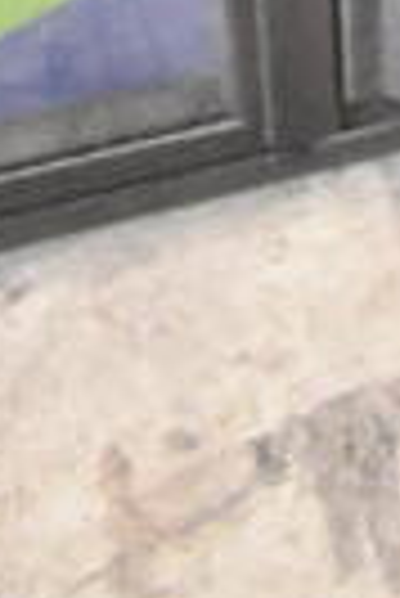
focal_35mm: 185
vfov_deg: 8.7
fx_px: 3075
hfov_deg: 7.3
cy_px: -1308
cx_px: 692
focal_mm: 18
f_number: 3.5
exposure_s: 1/30
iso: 3200
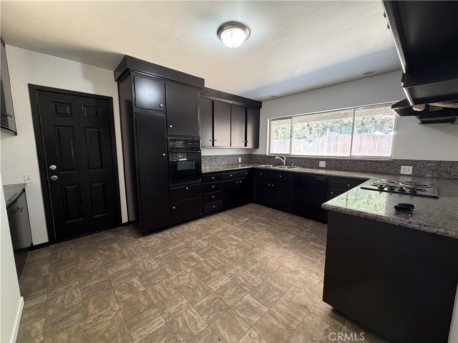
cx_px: 229
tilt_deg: -6.3
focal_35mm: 14
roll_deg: -0.2
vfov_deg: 85.7
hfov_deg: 102.1
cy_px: 172
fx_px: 185
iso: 250
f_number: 2.2
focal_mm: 2.22
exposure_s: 1/60
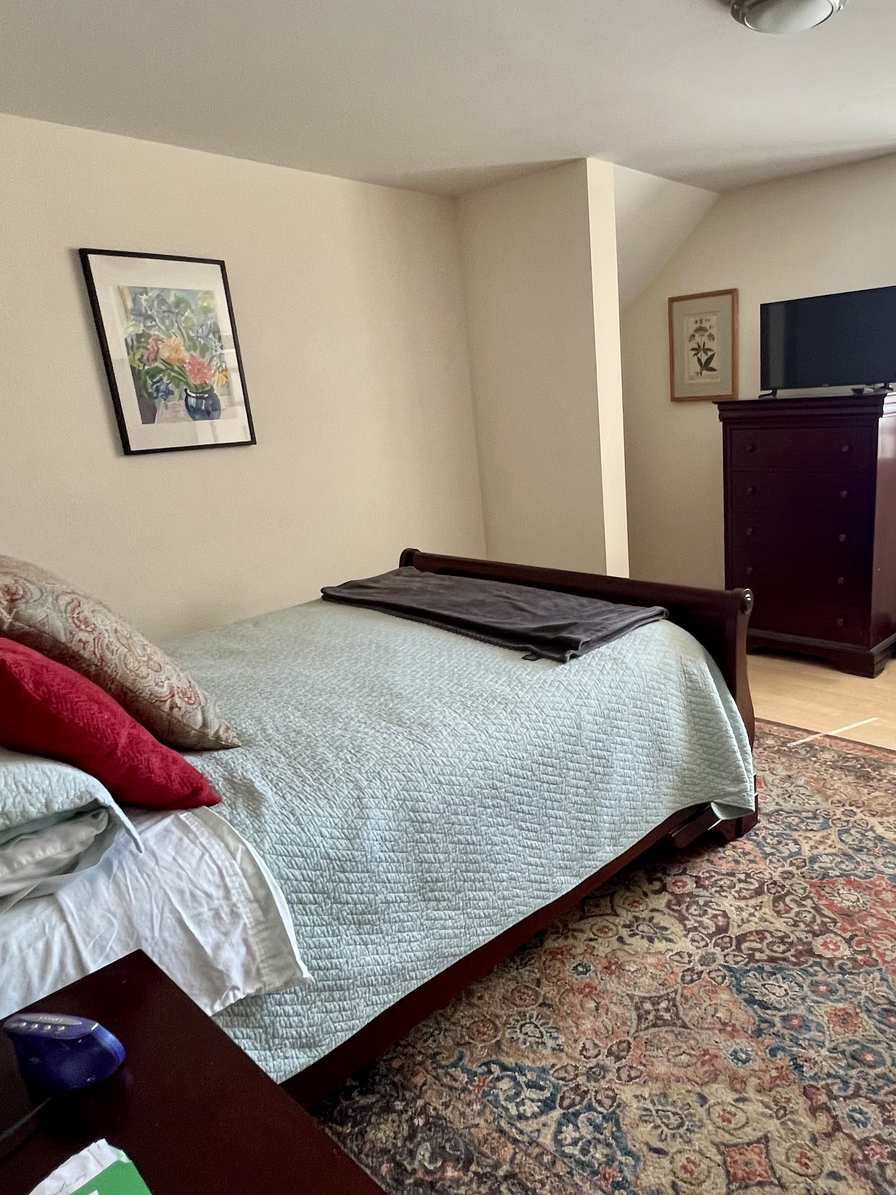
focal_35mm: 22
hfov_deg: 59.7
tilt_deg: -17.7
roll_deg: +3.0
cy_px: 652
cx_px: 595
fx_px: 759
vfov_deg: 76.2
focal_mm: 1.57
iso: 200
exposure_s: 1/60
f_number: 1.8
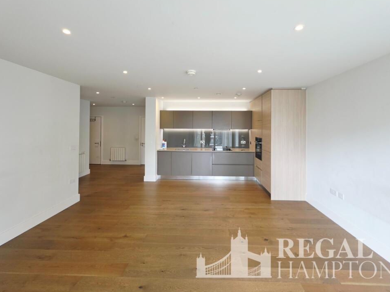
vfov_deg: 85.6
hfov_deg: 102.0
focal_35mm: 14
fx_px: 158
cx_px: 202
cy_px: 138
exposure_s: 1/101
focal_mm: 2.2
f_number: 1.9
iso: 80
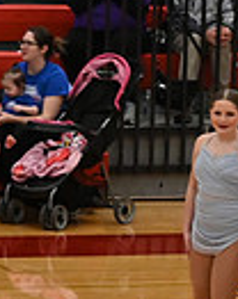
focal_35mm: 488
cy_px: 209
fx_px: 4317
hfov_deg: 3.1
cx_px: 613
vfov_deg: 4.0
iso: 5000
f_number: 4
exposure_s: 1/400
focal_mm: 78
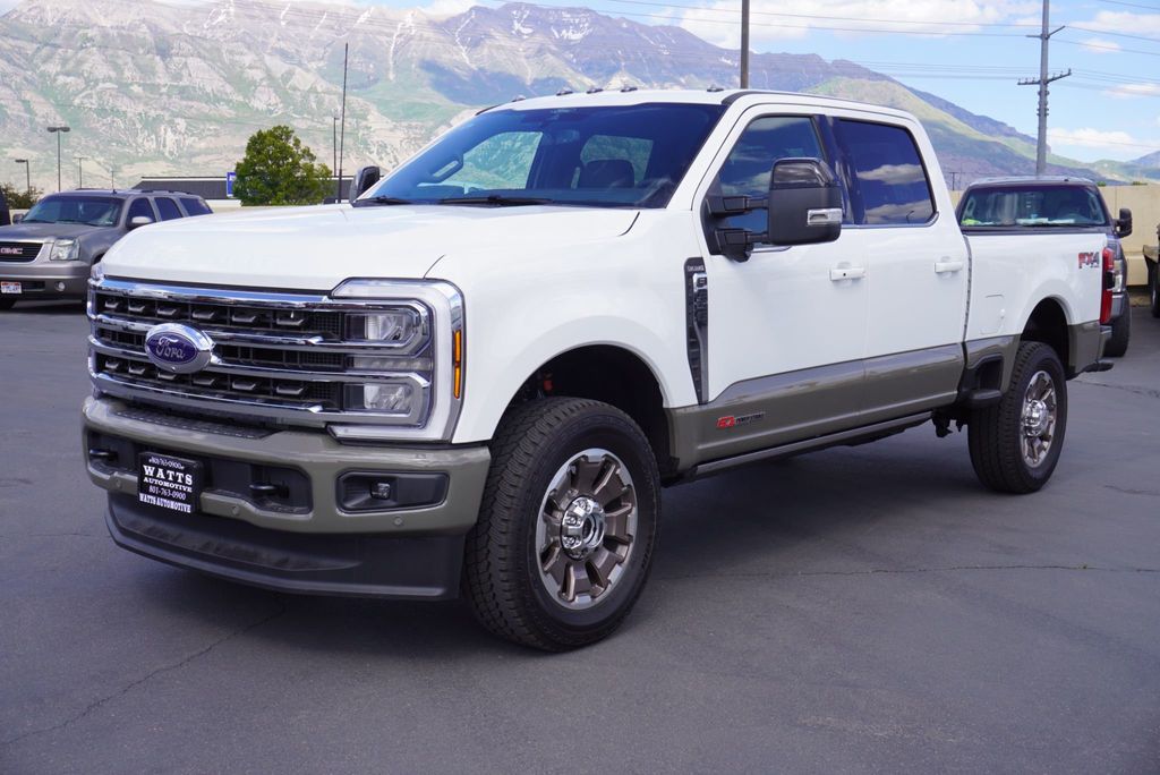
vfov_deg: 31.9
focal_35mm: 42
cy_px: 388
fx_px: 1354
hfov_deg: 46.4
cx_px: 580
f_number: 9
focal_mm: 28
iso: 100
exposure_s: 1/125
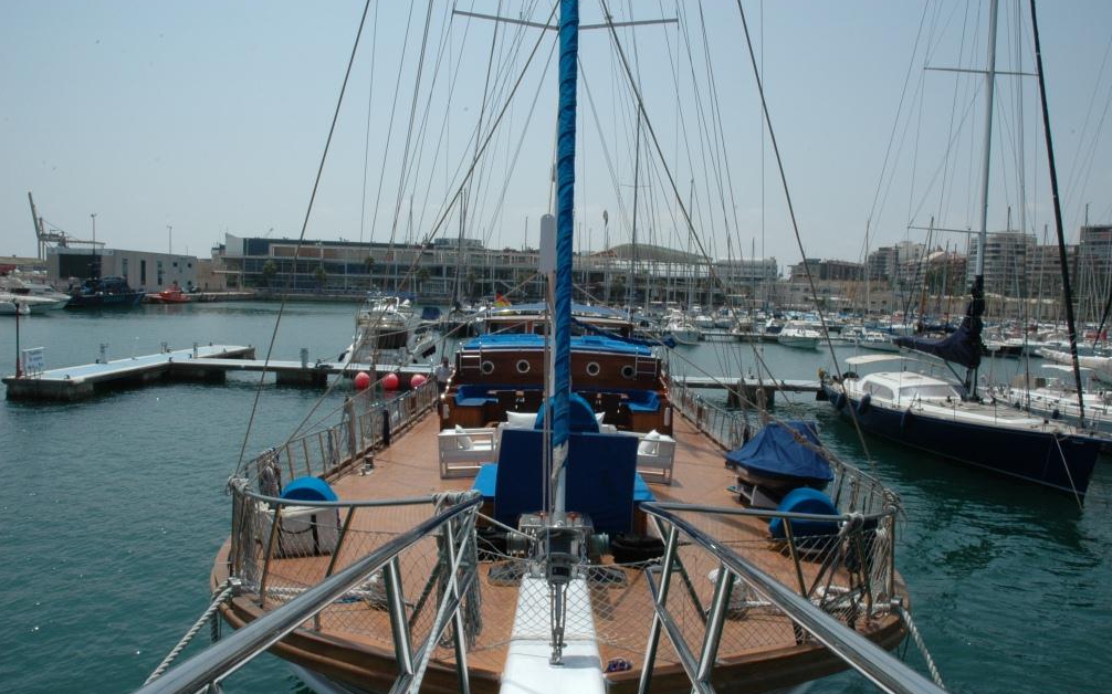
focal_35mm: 28
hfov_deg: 66.5
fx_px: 848
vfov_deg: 44.5
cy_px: 367
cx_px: 564
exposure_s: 1/100
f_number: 22
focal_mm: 18
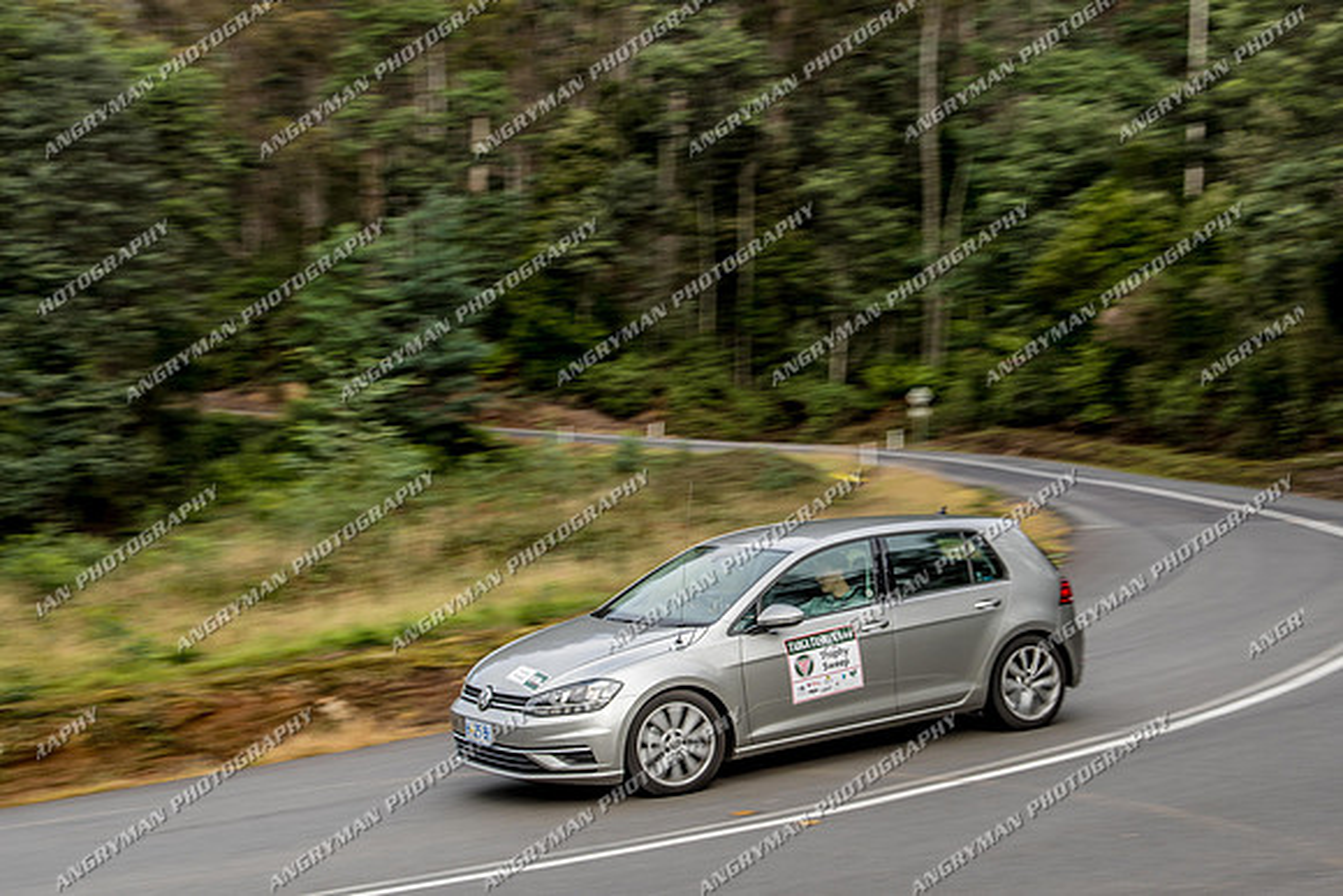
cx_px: 749
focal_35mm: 50
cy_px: 500
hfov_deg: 39.4
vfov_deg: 26.9
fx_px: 1872
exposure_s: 1/100
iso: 80
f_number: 8
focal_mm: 30
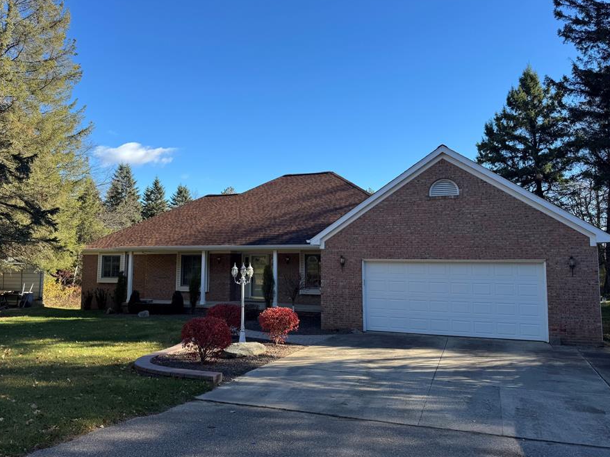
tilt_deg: +5.1
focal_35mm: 28
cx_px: 281
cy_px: 213
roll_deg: +0.1
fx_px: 493
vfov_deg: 49.7
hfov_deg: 63.4
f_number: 1.78
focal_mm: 6.76
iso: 80
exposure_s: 1/2105
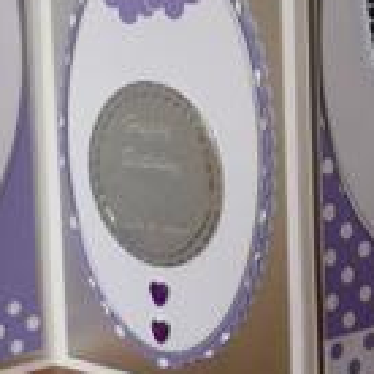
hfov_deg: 17.1
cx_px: 298
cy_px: 68
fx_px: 1235
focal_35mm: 101
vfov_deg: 17.1
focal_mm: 5.8
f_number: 2.8
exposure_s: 1/30
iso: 200
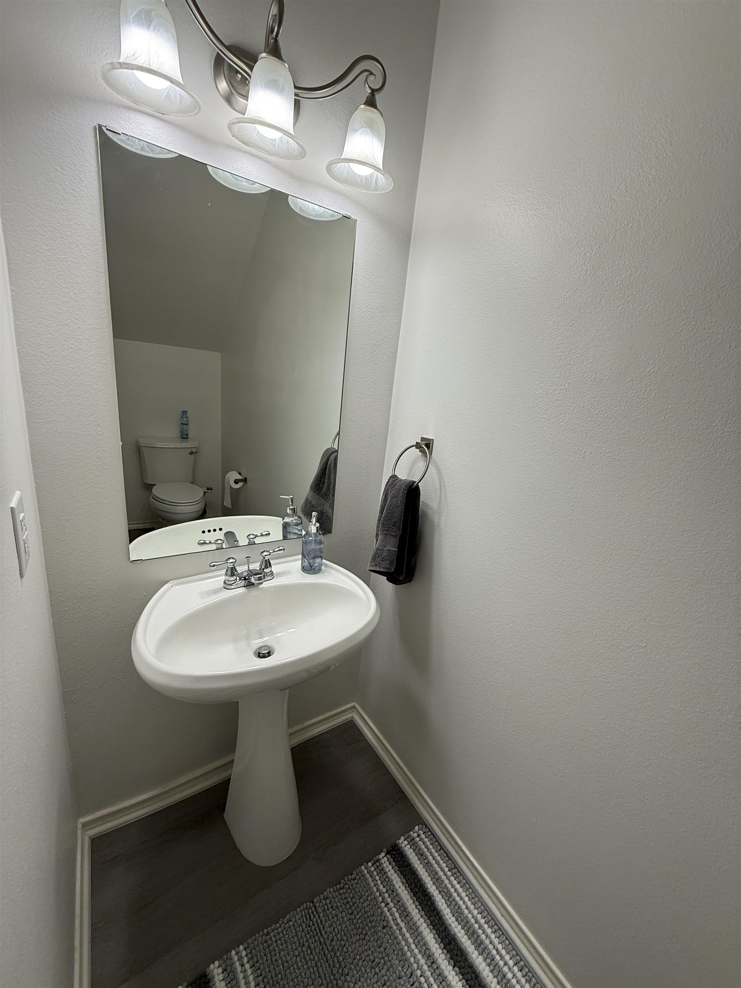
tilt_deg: -15.6
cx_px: 370
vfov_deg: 102.1
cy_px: 494
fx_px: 400
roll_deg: -6.1
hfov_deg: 85.7
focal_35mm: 14
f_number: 2.2
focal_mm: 2.22
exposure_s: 1/120
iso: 125
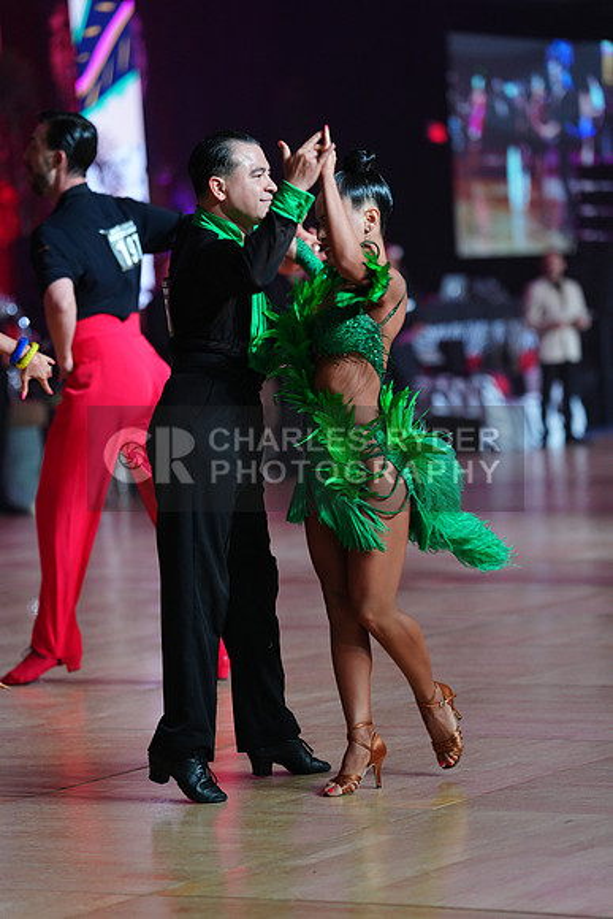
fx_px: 3344
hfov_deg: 10.5
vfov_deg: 15.6
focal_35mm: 131
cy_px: 460
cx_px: 306
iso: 2000
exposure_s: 1/400
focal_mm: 131
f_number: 2.8
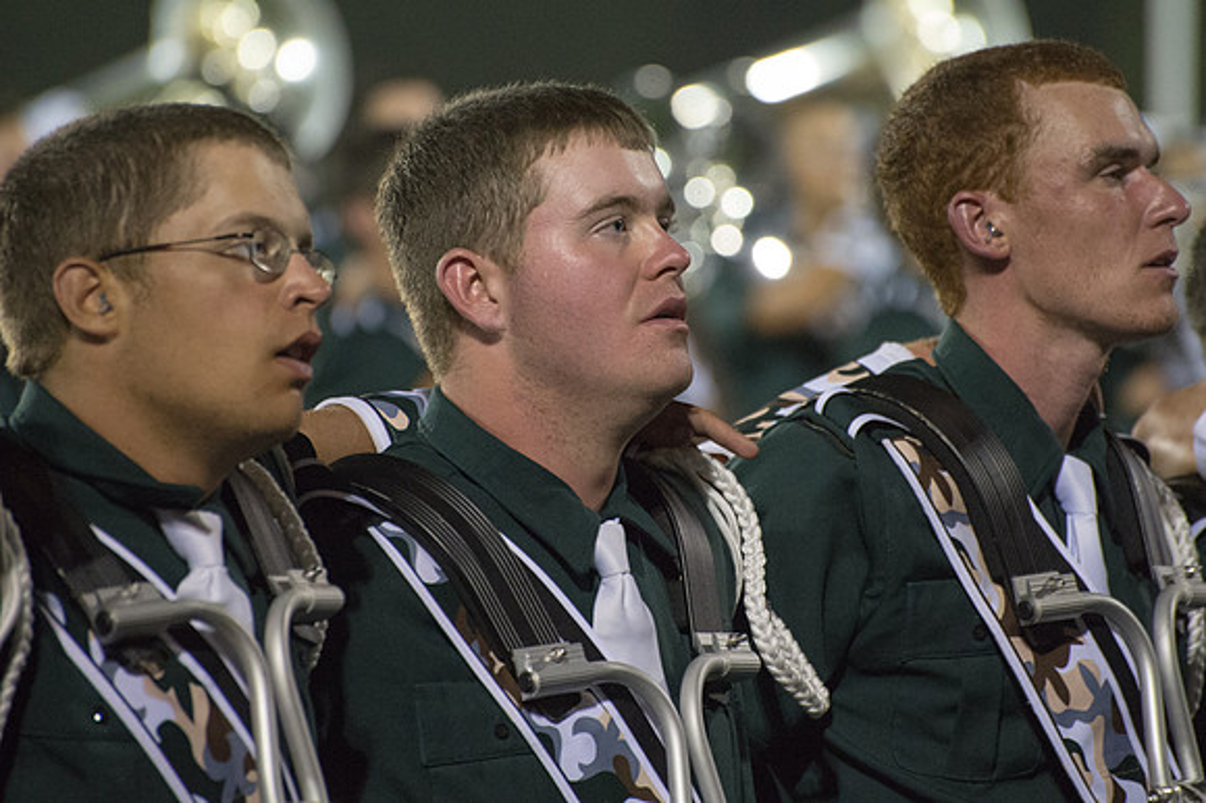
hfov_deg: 6.9
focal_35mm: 300
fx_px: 10057
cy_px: 342
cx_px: 655
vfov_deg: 4.6
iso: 9000
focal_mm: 260
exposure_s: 1/160
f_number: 5.6
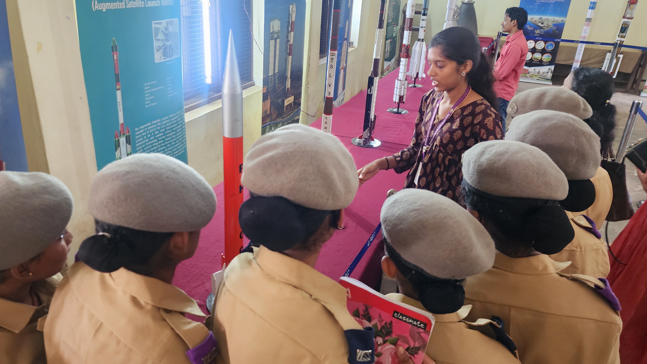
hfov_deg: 71.9
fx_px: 446
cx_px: 318
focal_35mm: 26
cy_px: 166
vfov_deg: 44.3
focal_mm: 6.4
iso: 640
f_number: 1.8
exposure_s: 1/33.3
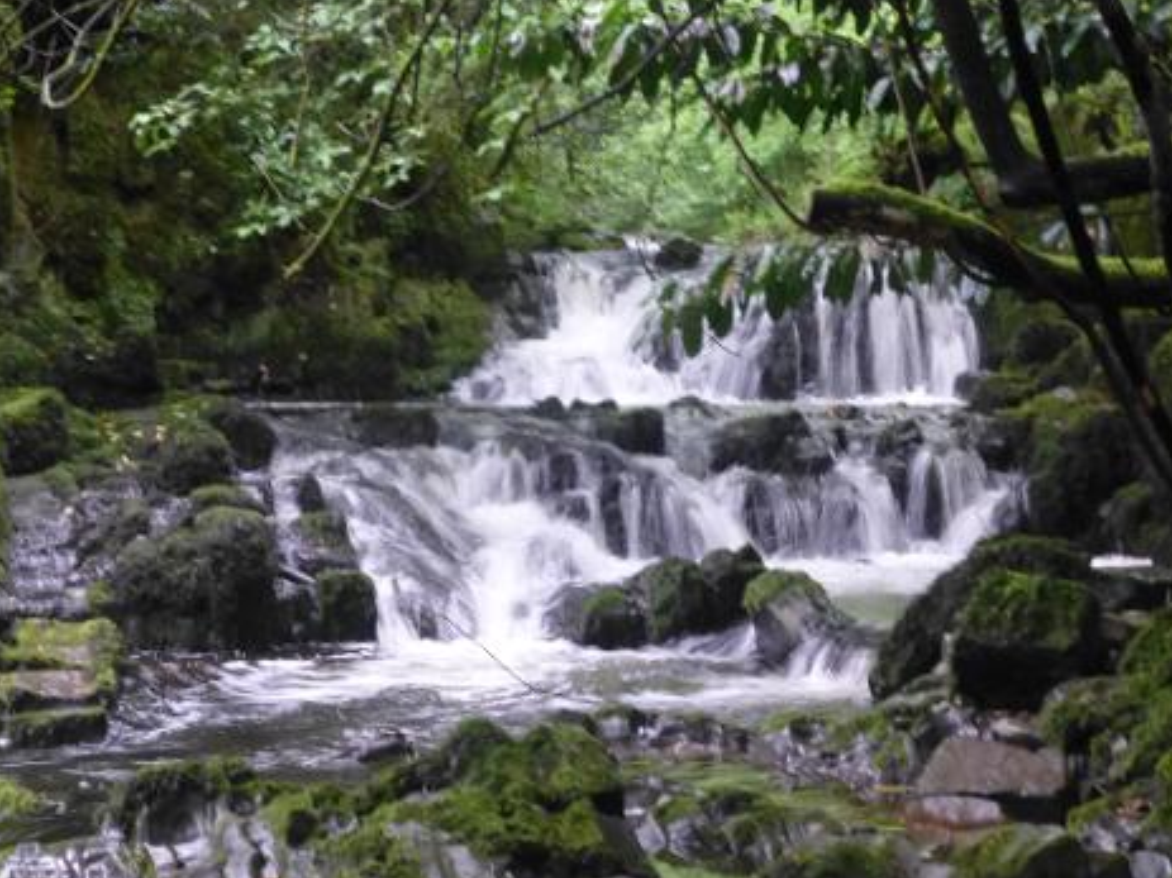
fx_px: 2742
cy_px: 447
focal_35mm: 81
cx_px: 567
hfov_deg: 24.1
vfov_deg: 18.2
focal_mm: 13.3
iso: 800
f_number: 5
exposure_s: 1/10
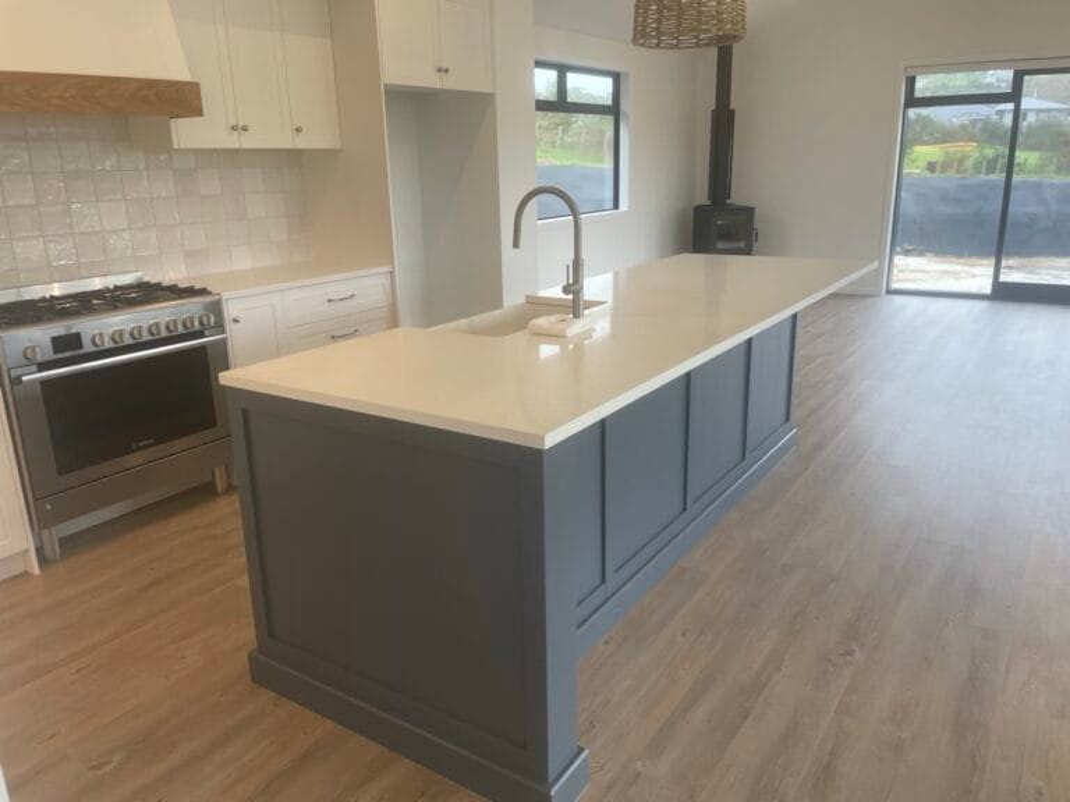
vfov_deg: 53.1
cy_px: 401
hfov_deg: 67.3
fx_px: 804
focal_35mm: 26
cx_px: 535
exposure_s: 1/100
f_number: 1.6
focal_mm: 4.2
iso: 64
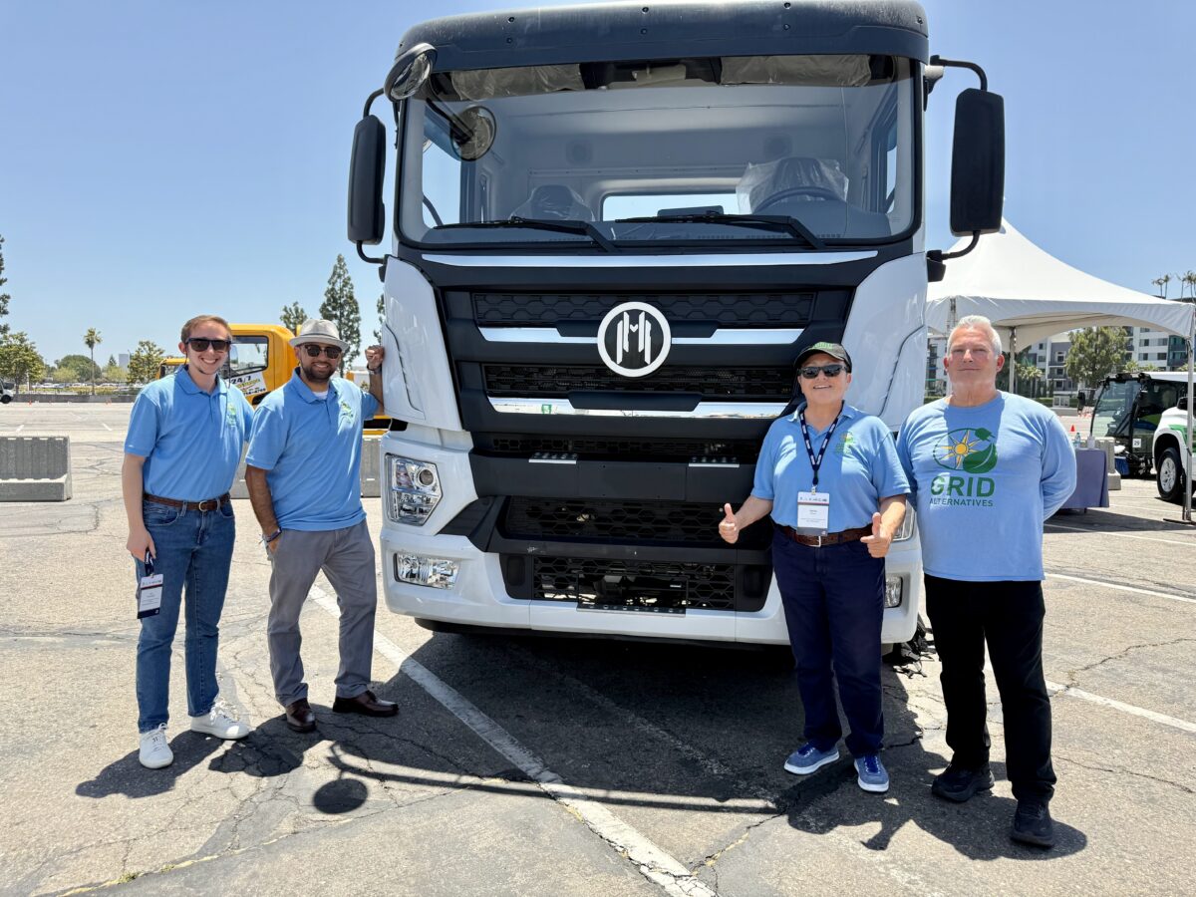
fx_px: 829
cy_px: 448
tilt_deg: -3.0
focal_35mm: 24
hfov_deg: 71.6
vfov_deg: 56.8
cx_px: 598
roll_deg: -0.3
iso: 80
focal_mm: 6.76
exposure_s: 1/2445
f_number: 1.78
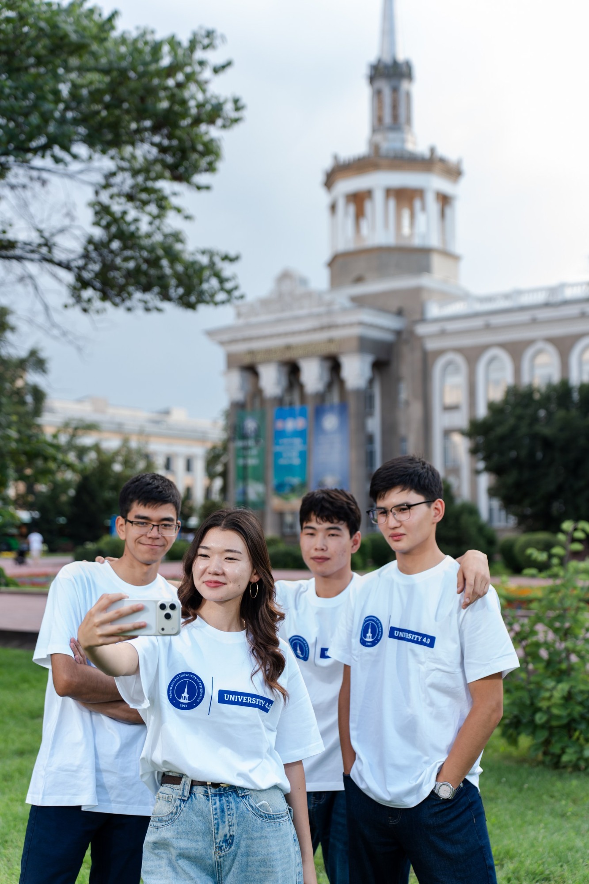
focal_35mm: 49
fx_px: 1203
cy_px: 442
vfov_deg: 40.3
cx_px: 294
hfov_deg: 27.5
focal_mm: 49
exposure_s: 1/160
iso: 64
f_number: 2.8
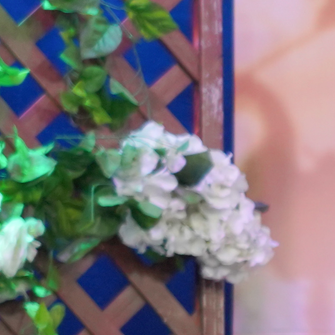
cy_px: 759
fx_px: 4894
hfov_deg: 3.8
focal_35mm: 447
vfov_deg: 3.9
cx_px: 1208
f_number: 4
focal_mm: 54
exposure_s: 1/125
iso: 1000
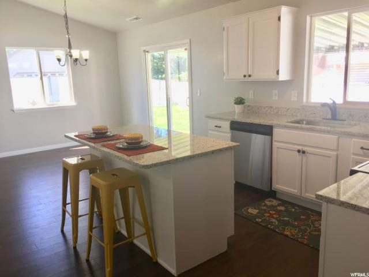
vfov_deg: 48.2
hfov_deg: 61.7
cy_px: 138
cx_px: 184
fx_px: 309
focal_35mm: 29
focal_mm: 4.15
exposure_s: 1/60
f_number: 2.2
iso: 32
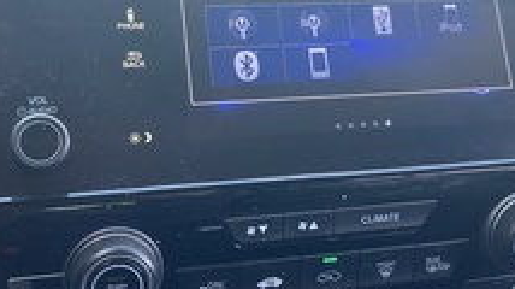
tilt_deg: -21.4
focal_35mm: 60
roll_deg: -2.5
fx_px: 819
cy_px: 90
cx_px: 262
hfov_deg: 34.9
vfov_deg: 19.9
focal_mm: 3.99
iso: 80
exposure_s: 1/120
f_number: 1.8
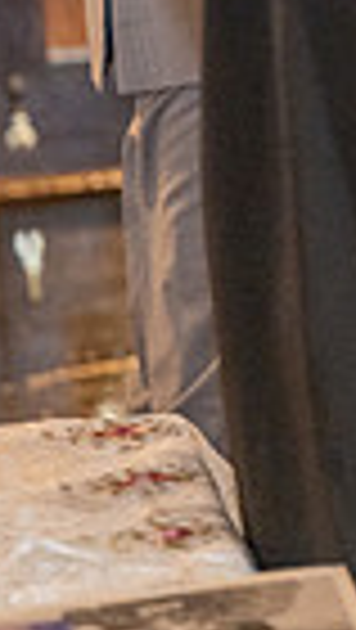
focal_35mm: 304
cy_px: -218
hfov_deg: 3.9
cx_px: 1100
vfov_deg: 7.0
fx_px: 5089
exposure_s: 1/200
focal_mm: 70
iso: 1600
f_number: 2.8
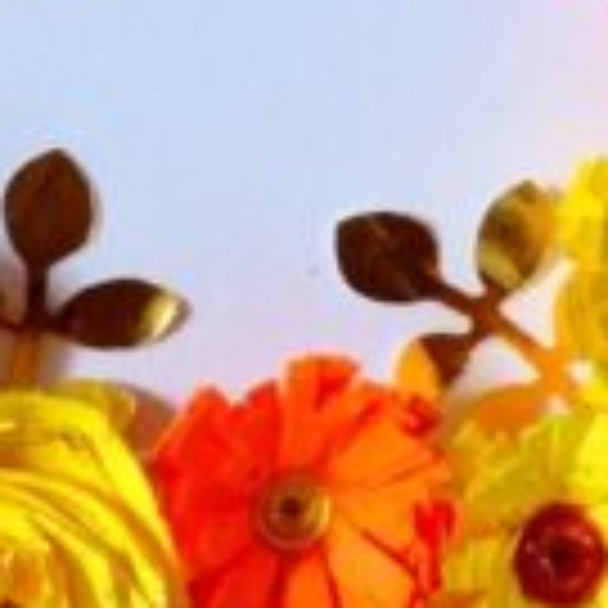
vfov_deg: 17.6
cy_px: 95
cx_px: -41
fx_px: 1947
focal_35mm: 98
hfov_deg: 17.2
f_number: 2.8
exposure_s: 1/60
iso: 250
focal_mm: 4.5
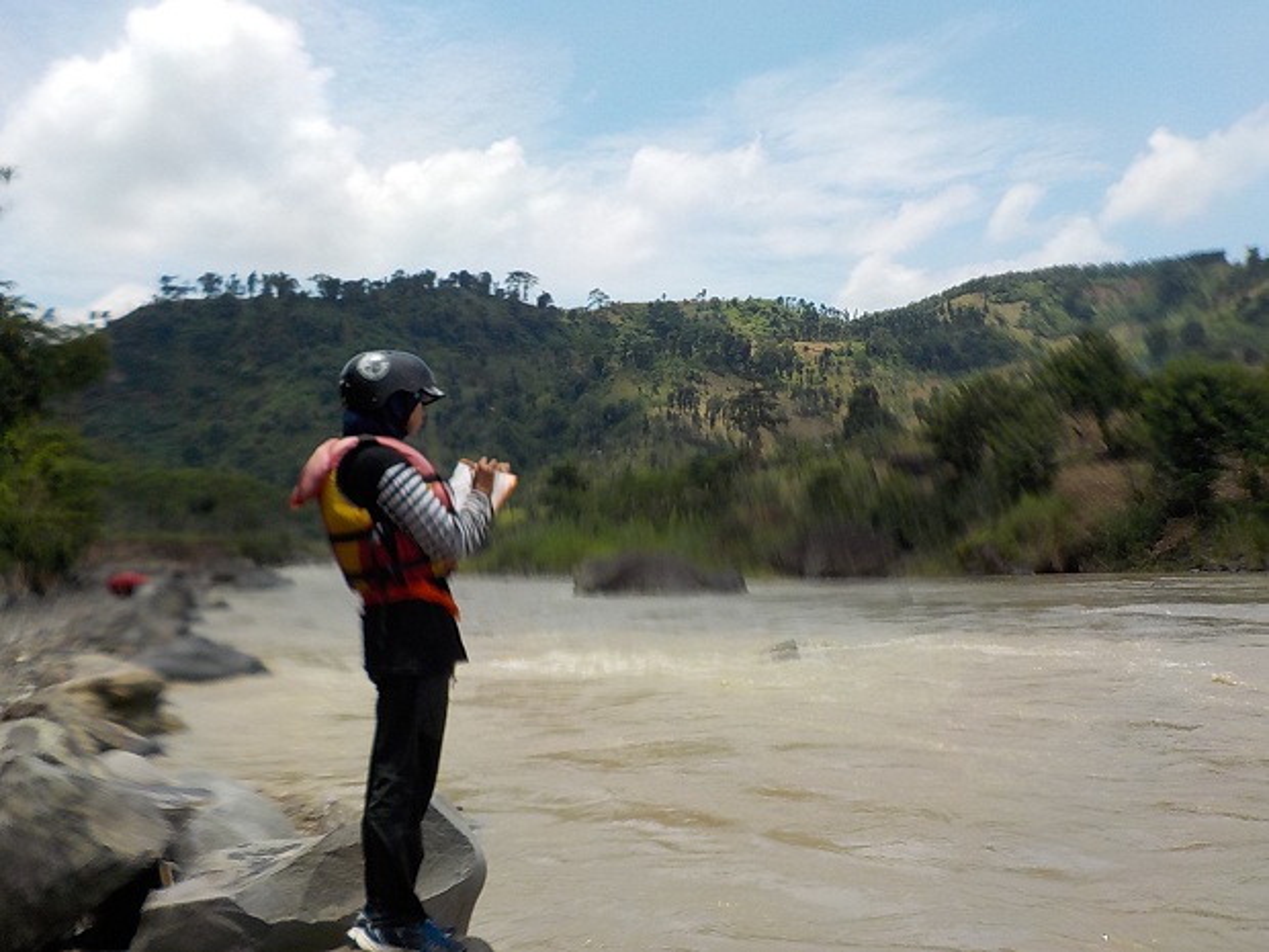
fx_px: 1100
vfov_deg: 46.8
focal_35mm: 30
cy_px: 476
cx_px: 634
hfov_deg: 60.0
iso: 125
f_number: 3.3
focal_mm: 4.1
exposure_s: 1/1250
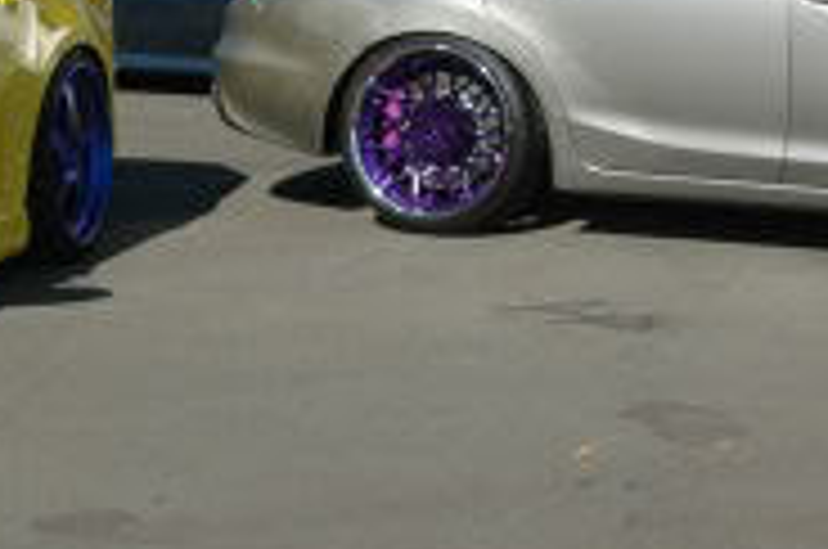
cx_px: 225
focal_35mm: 118
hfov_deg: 17.3
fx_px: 2709
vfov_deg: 11.5
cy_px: 112
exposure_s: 1/2000
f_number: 4.5
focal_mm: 20
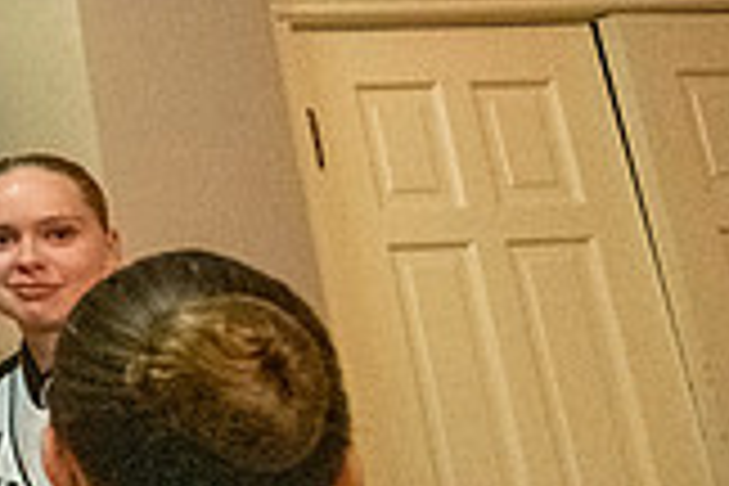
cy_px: 173
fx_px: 1012
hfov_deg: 25.6
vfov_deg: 26.9
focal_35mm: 50
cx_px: -441
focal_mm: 14
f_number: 4.5
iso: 16000
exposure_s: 1/250
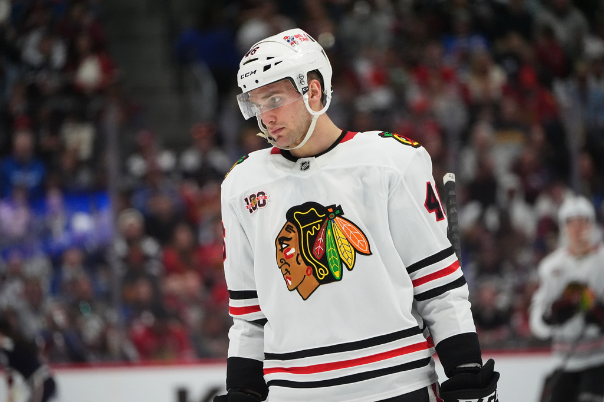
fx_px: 5736
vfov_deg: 4.0
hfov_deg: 6.0
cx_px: 302
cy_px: 201
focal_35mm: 342
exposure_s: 1/1600
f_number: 5.6
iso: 8000
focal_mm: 342
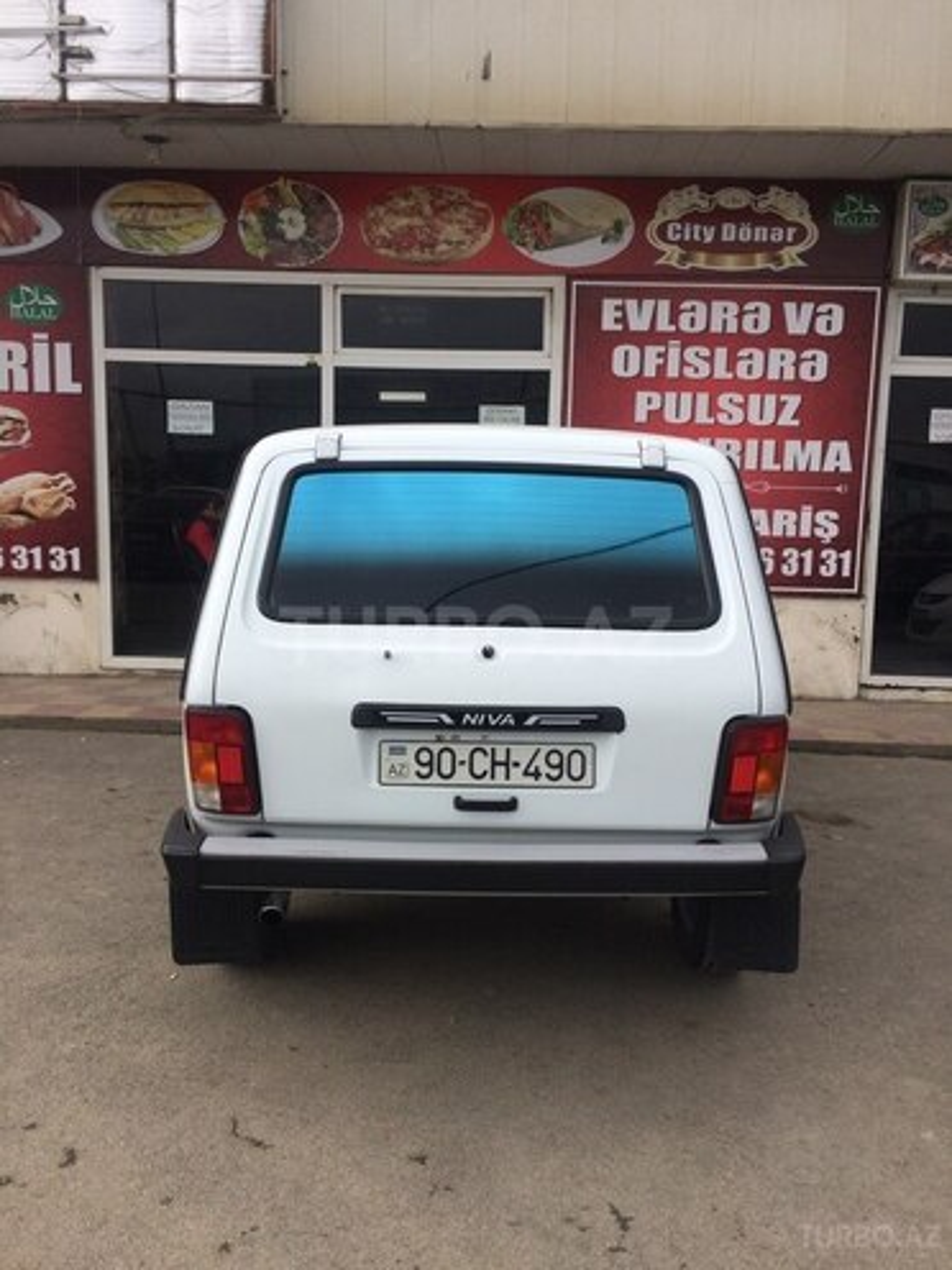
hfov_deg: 48.2
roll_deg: -1.3
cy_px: 635
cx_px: 476
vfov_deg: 61.7
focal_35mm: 29
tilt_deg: -8.2
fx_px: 1063
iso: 32
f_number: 2.2
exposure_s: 1/1172
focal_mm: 4.15
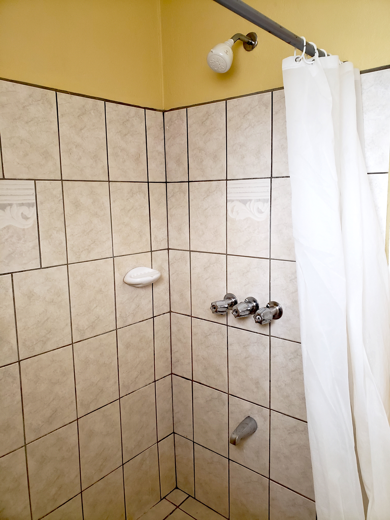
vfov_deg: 67.3
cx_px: 195
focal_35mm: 26
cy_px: 260
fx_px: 391
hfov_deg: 53.1
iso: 320
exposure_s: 1/33
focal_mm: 4.3
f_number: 2.4
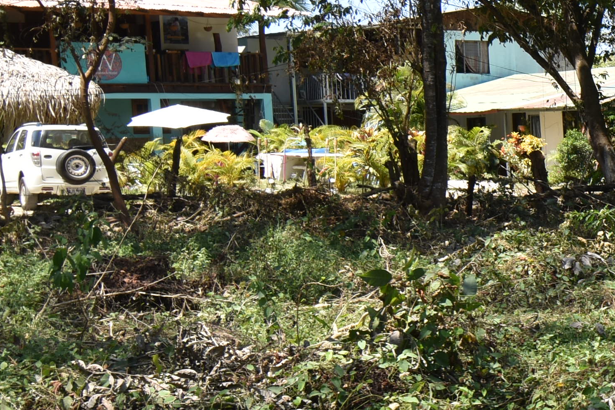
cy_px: 282
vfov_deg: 15.0
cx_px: 901
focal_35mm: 91
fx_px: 1555
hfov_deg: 19.7
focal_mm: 20
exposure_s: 1/125
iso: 100
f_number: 8
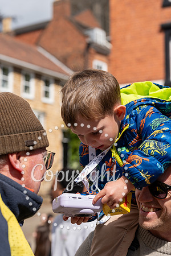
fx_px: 499
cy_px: 128
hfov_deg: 19.5
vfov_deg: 28.8
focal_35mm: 70
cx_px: 86
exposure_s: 1/1000
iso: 160
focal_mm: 70
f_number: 5
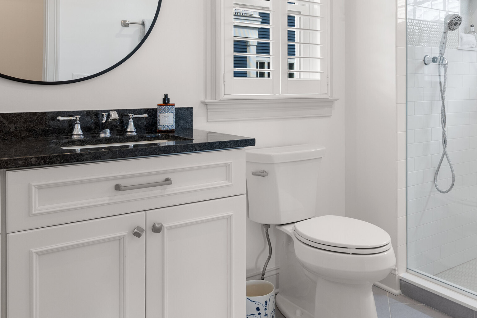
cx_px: 307
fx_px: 450
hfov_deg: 54.9
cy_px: 84
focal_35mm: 34
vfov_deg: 38.0
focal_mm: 17
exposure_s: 1/8
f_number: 8
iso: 320
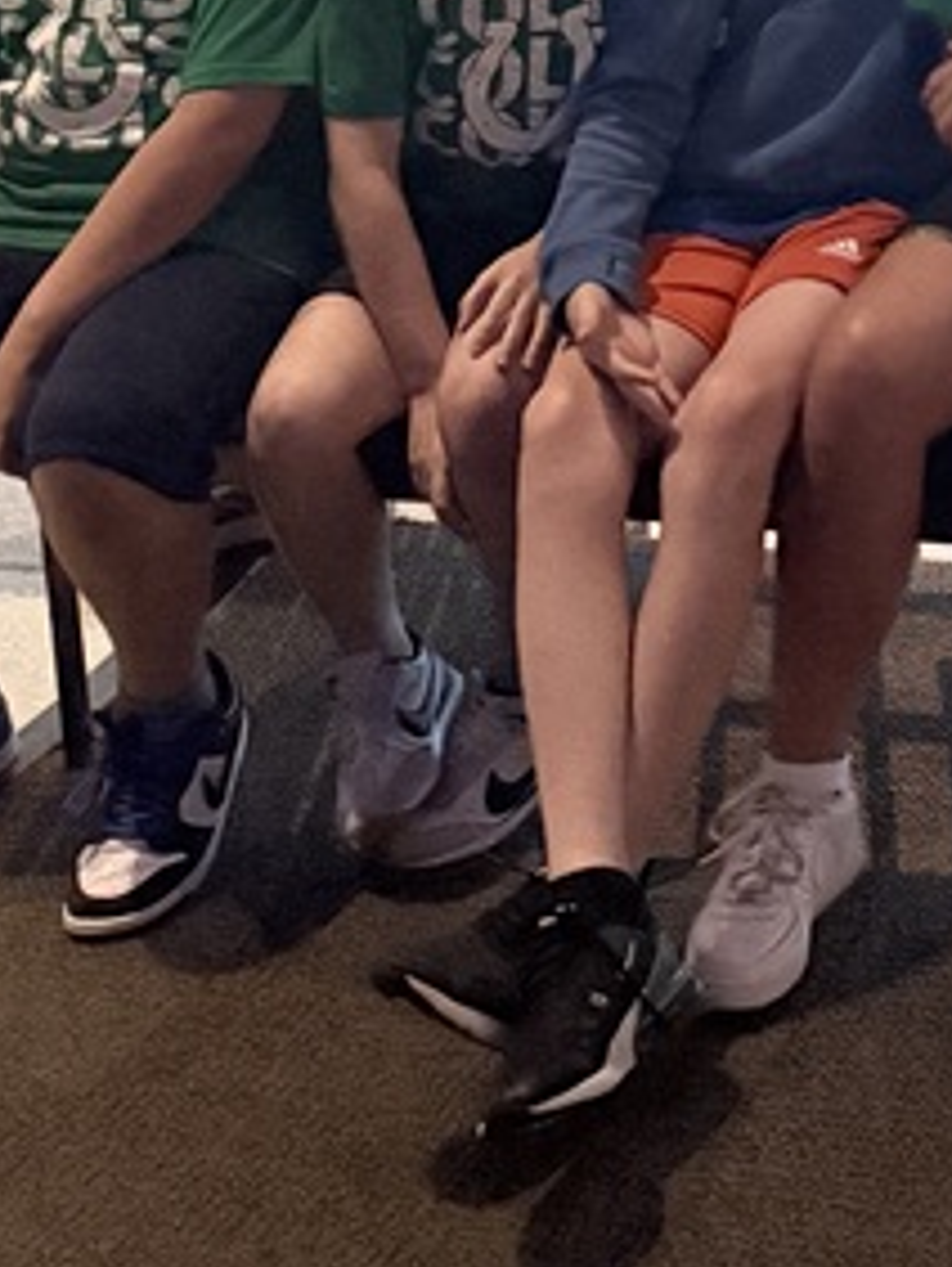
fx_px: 3185
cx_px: 1468
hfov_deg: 15.5
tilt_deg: -4.8
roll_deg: +1.6
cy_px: -638
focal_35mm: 87
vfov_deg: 19.5
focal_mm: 6.76
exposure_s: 1/59
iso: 800
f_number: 1.78
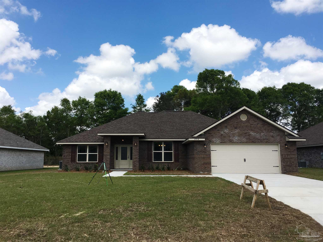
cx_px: 162
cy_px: 121
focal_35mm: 29
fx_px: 271
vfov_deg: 48.2
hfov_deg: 61.7
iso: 25
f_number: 2.2
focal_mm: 4.15
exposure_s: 1/1832
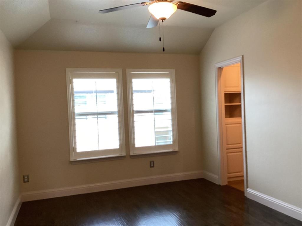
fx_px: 270
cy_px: 113
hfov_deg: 58.4
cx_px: 151
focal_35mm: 31
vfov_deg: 45.4
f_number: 2.4
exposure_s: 1/60
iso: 160
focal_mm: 3.3
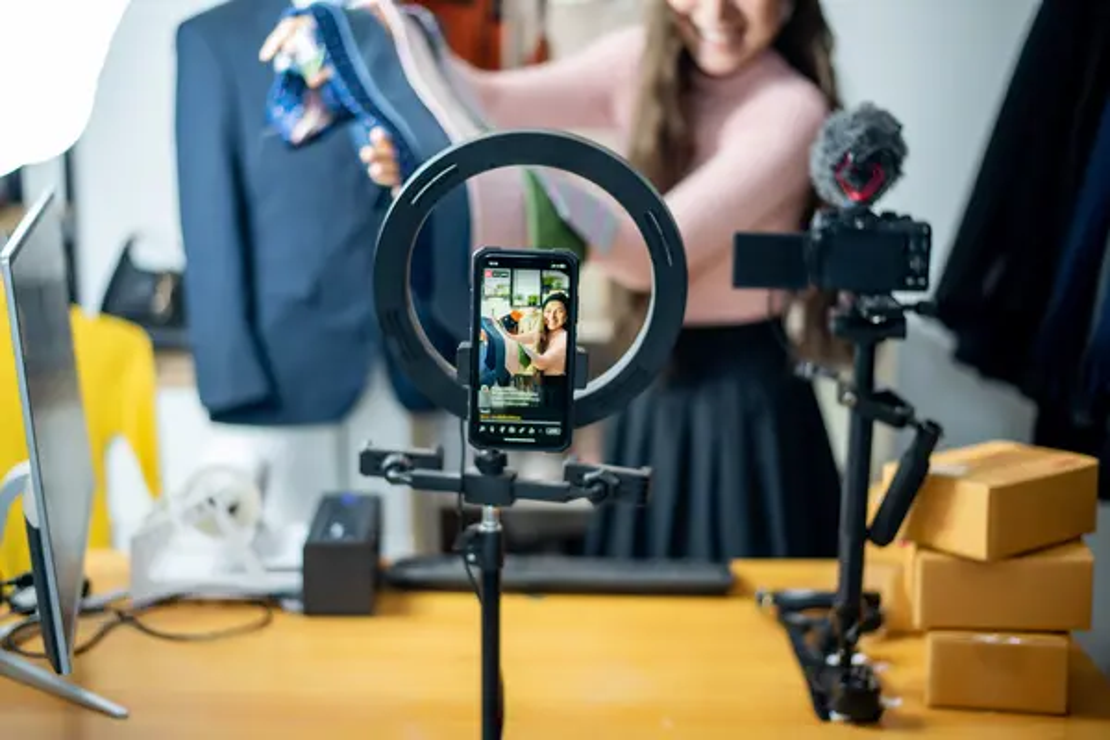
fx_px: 1542
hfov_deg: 39.6
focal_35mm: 50
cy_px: 370
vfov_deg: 27.0
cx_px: 555
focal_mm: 50
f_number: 2
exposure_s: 1/60
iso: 400
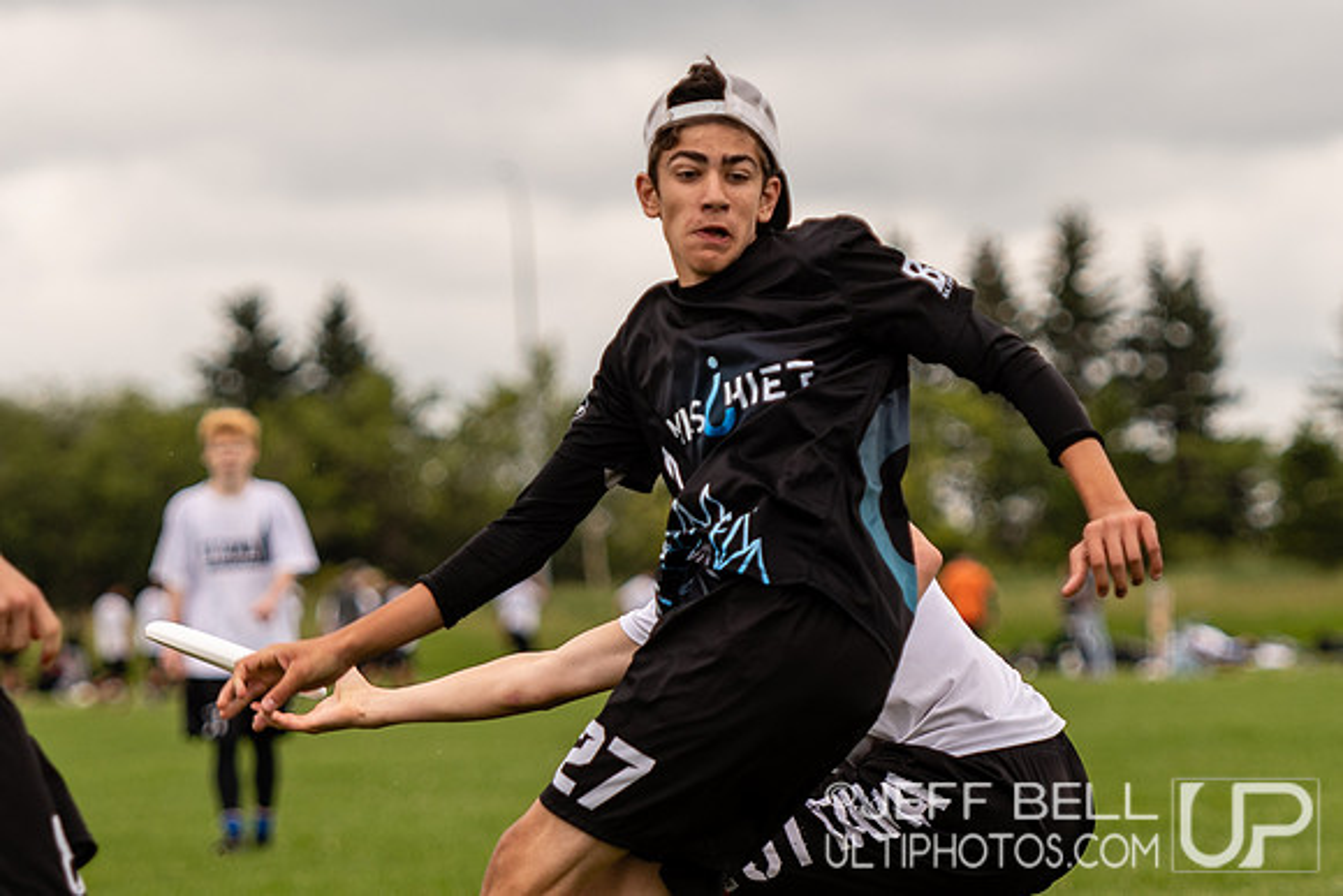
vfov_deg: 4.2
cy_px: 364
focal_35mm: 324
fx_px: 12075
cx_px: 780
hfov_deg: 6.4
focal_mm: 122
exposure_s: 1/1000
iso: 100
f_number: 2.8
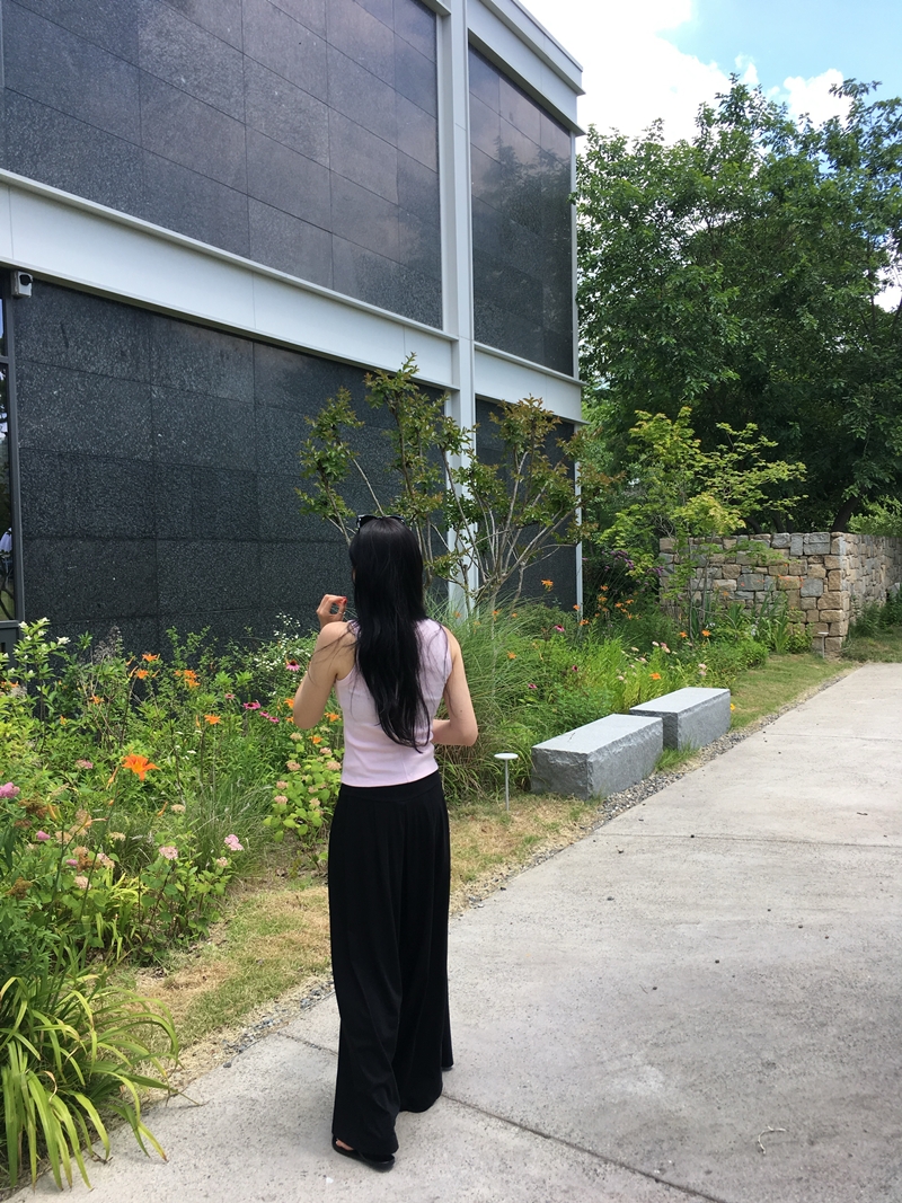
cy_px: 602
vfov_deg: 61.7
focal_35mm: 29
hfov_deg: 48.2
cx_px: 451
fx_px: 1008
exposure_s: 1/574
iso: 25
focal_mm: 4.15
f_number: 2.2
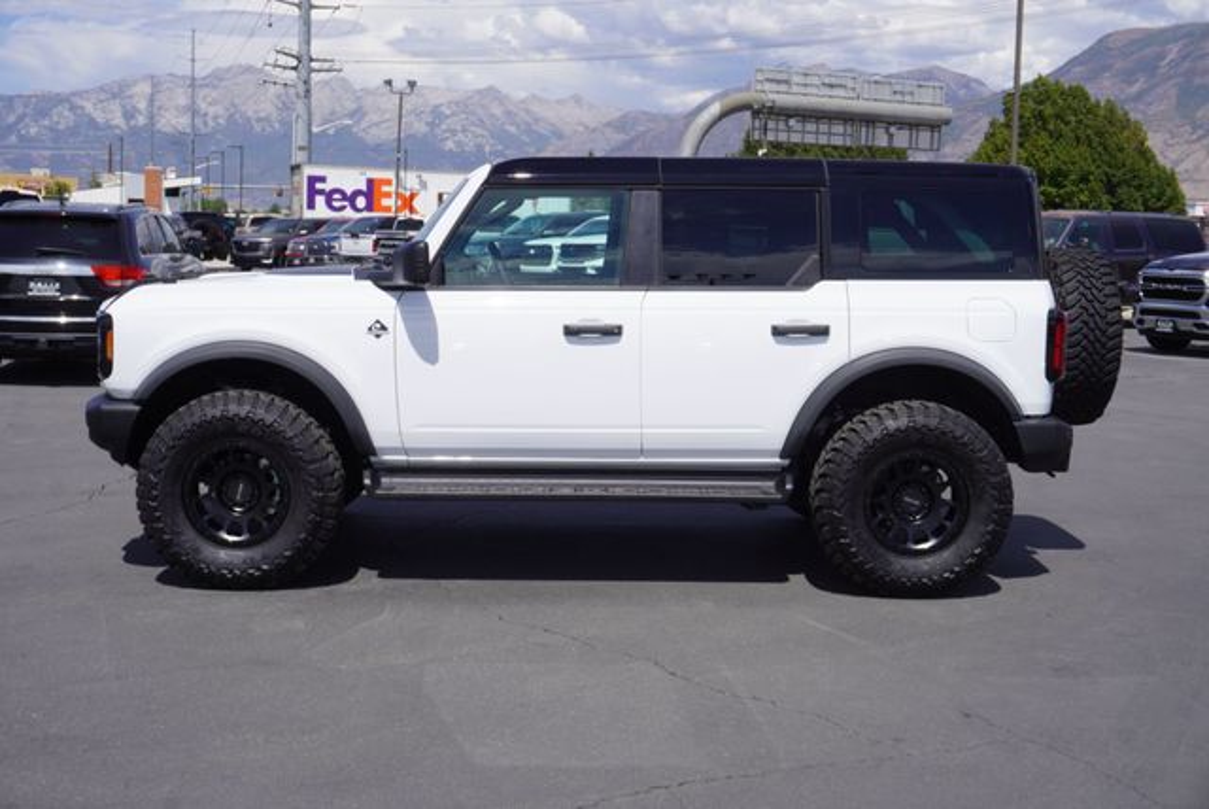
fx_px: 1563
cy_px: 404
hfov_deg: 42.3
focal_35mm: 46
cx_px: 604
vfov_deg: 29.0
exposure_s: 1/200
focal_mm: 31
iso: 100
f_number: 11
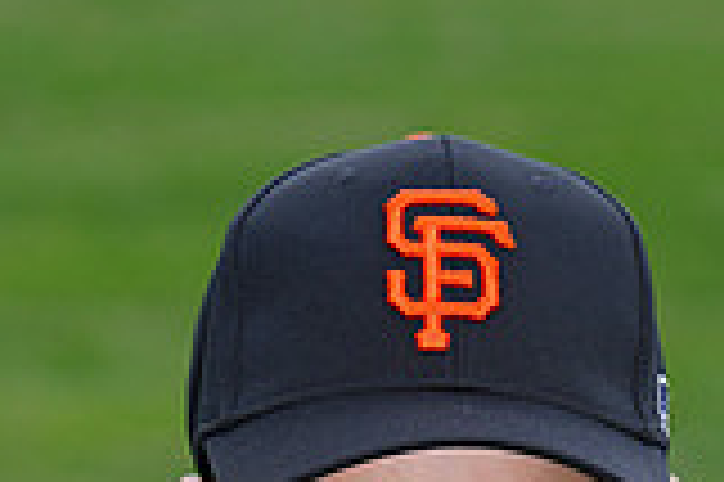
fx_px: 14485
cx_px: 463
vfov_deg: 1.9
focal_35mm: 721
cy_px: 709
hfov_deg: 2.9
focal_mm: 200
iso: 200
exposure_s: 1/200
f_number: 8
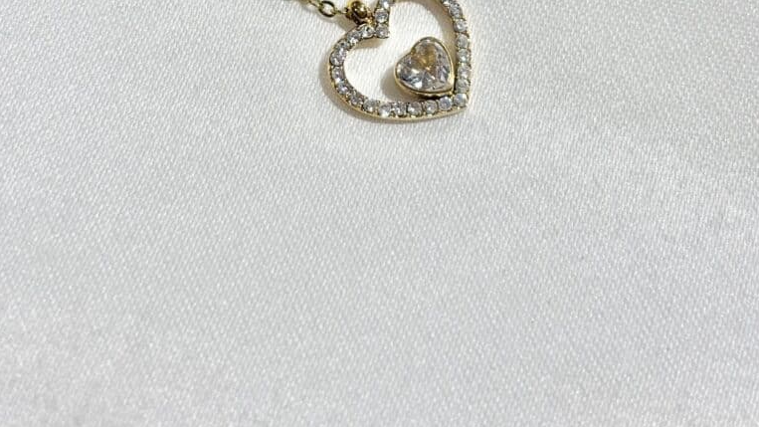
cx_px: 379
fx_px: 1529
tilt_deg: -59.1
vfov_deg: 15.5
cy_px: -33
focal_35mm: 76
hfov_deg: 27.9
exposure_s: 1/364
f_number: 1.6
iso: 32
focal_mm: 5.96
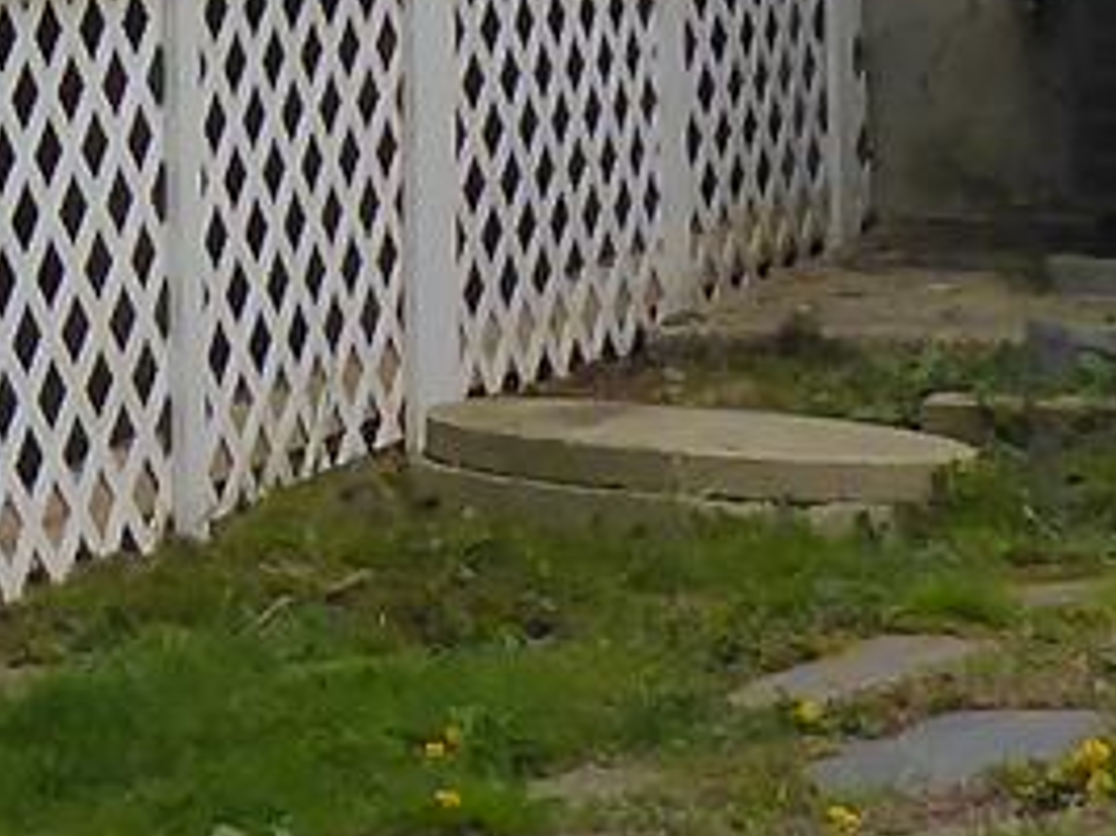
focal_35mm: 215
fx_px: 6928
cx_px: -744
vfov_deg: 6.6
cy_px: -999
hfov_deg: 8.9
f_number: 3.3
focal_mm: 4.9
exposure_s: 1/1000
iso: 160
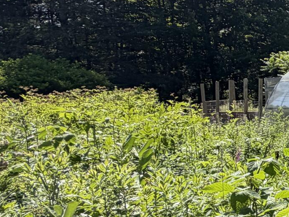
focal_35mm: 61
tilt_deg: -4.1
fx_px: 509
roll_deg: +3.9
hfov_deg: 20.8
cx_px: 531
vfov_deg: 24.0
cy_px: 91
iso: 25
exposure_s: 1/770
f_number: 2.2
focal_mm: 2.22
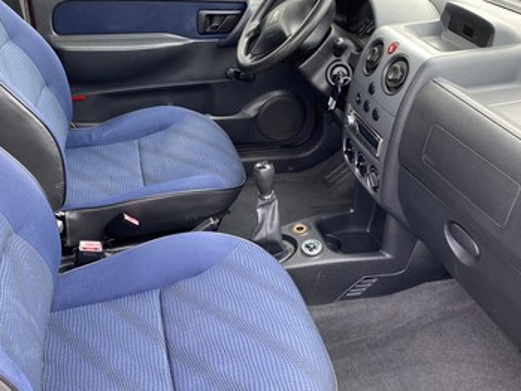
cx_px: 245
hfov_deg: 48.9
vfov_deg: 37.7
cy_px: 171
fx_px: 572
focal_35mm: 38
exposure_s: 1/121
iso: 100
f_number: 1.8
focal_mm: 4.25
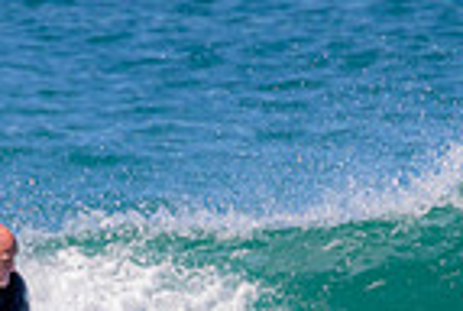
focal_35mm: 3234
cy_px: 358
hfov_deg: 0.6
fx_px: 41679
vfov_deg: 0.4
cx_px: 210
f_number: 11
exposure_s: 1/1000
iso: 720
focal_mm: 800
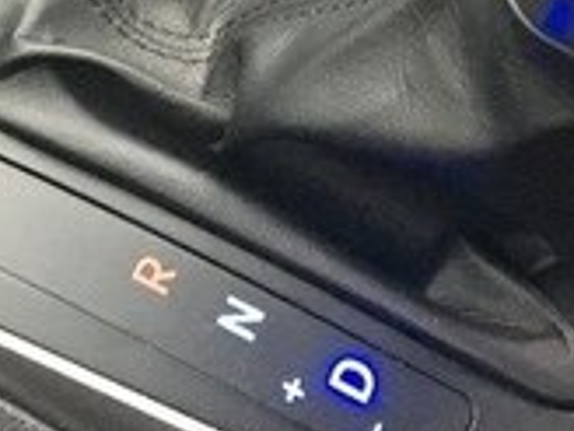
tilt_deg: -38.6
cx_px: -88
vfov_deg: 12.0
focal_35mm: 117
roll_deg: +17.5
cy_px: -254
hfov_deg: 16.2
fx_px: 1940
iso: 320
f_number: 2.2
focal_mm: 4.15
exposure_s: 1/17
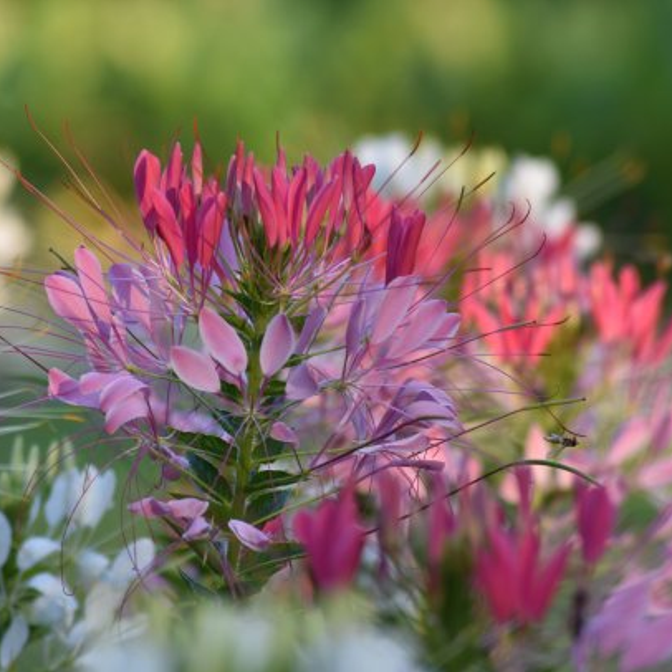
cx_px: 316
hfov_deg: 4.9
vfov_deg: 4.9
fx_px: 7811
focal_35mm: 356
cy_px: 336
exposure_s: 1/125
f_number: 8
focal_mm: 185
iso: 400
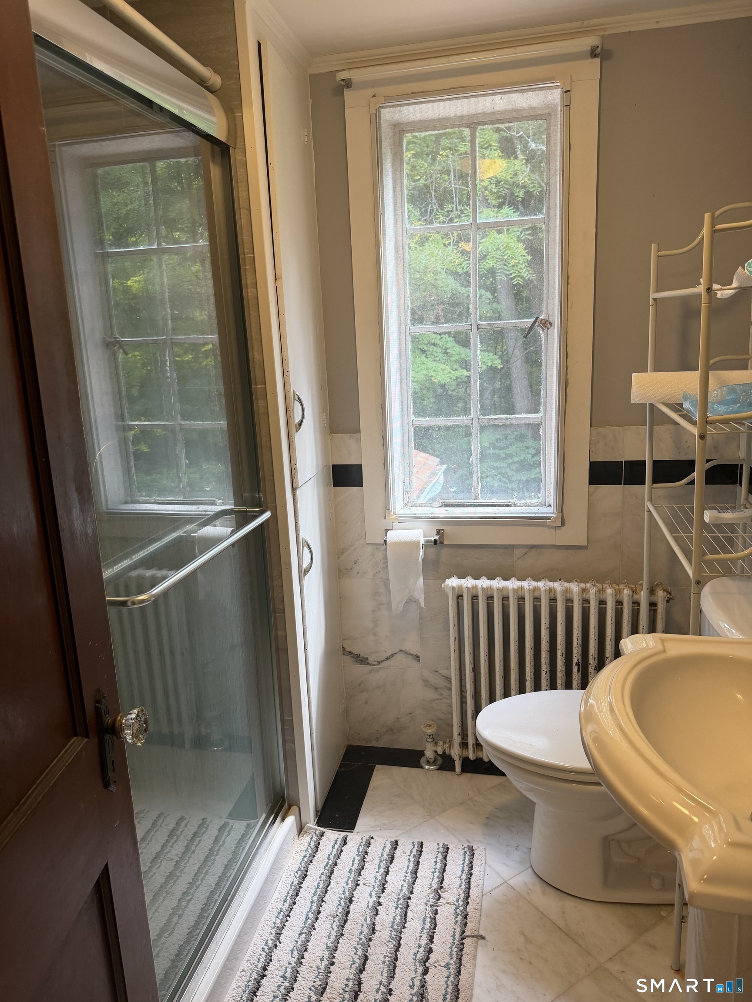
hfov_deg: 56.8
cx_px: 376
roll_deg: +2.7
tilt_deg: -13.2
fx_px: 695
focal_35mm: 24
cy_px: 501
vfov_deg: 71.6
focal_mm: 6.76
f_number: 1.78
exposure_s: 1/120
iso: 160
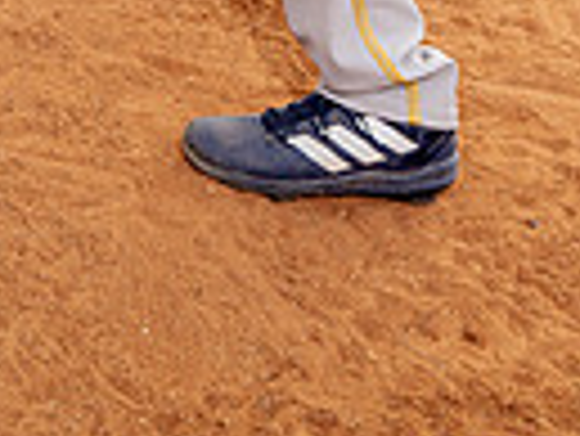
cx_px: 256
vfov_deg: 13.7
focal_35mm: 84
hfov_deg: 23.3
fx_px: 1409
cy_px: -548
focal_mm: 25
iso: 100
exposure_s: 1/250
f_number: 5.6
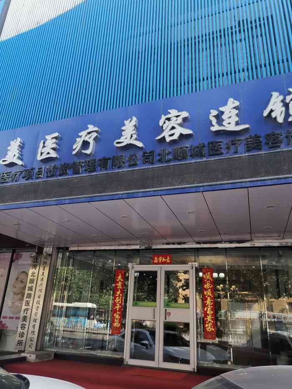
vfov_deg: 65.3
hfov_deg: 51.4
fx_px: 304
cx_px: 146
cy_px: 194
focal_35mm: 27
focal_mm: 4.75
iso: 50
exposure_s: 1/333
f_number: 1.8
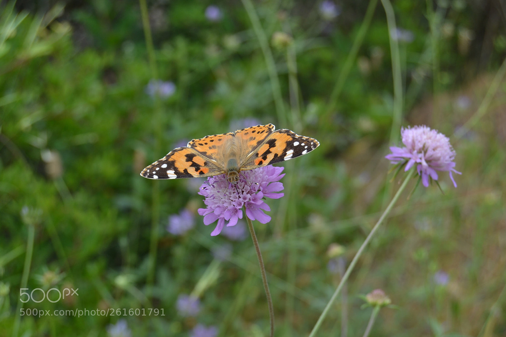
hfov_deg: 24.6
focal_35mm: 82
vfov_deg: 16.5
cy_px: 168
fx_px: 1159
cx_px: 253
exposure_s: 1/125
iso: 100
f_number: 8
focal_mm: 55
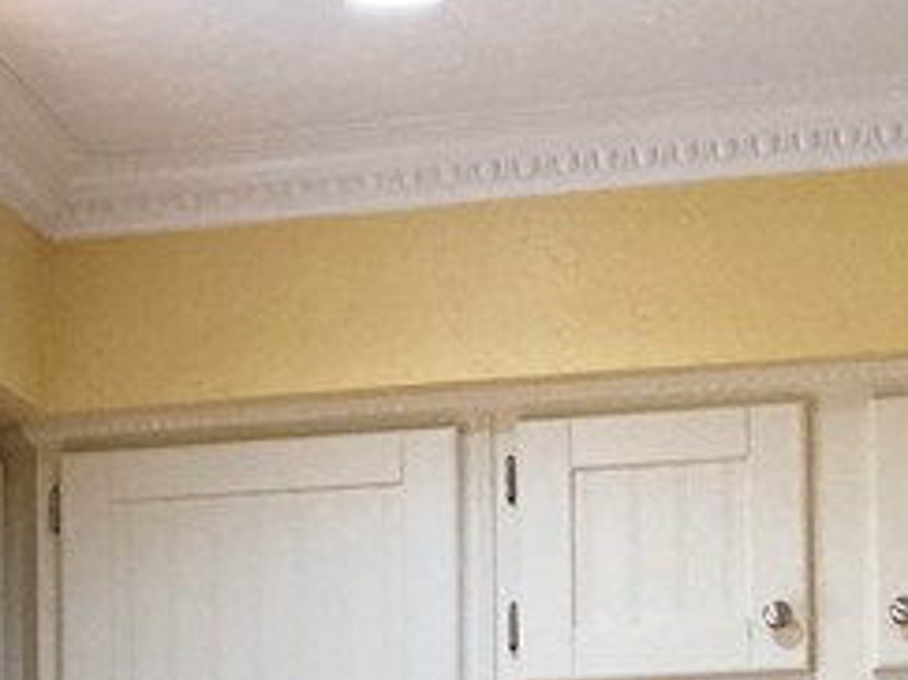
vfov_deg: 11.9
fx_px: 3094
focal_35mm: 118
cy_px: 1093
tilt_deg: -1.6
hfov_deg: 16.1
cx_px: -131
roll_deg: +1.4
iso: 320
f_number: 1.8
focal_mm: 3.99
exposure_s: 1/40
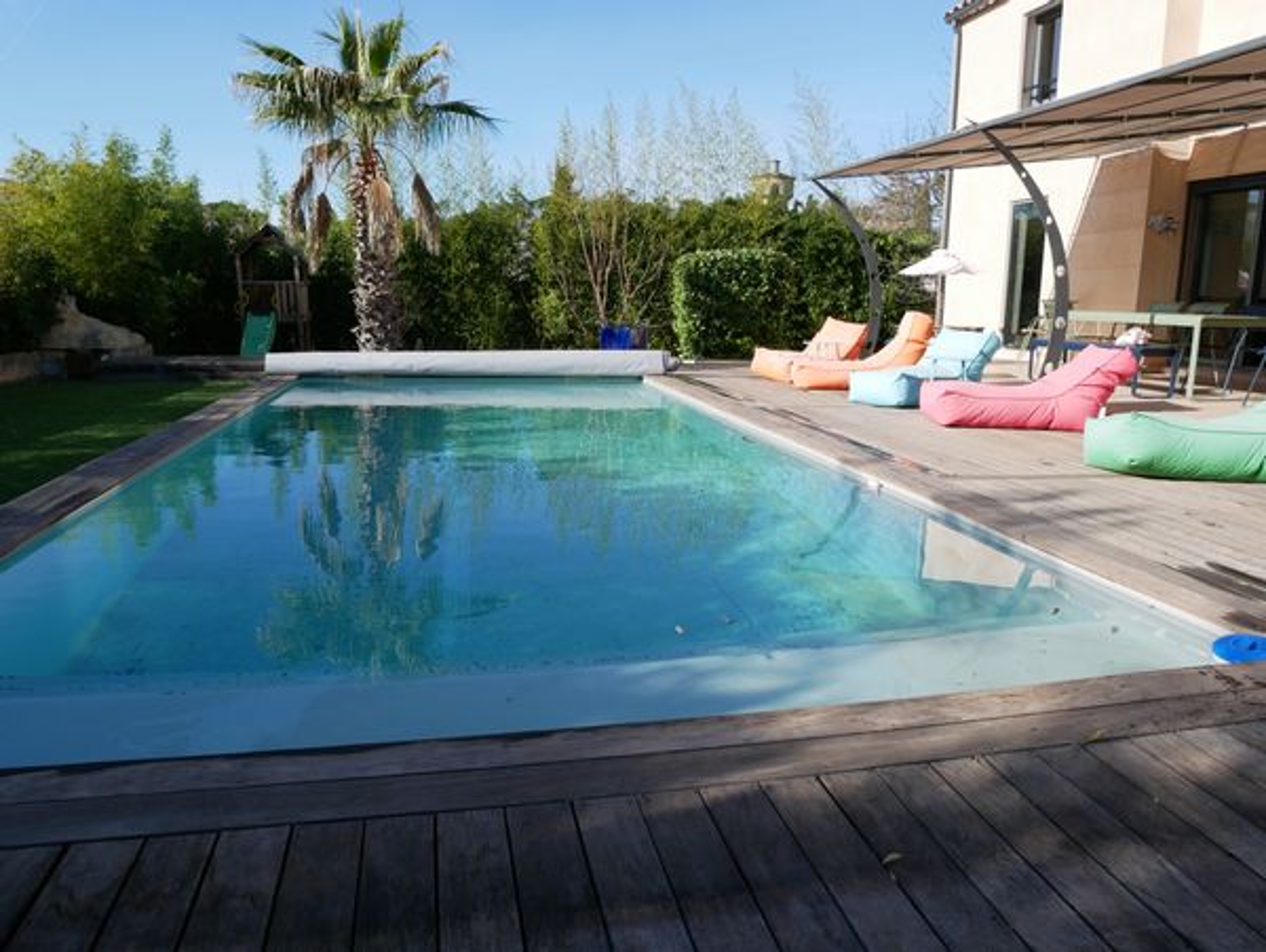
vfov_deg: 56.9
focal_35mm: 24
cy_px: 476
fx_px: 878
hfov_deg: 71.6
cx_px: 633
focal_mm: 12
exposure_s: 1/400
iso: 200
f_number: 6.3
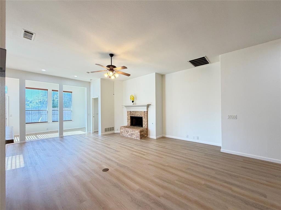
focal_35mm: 14
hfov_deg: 102.1
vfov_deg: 85.6
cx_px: 140
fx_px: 114
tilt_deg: +2.1
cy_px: 105
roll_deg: +1.1
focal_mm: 2.22
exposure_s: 1/120
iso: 250
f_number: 2.2
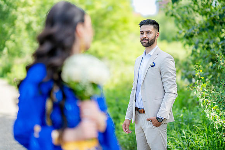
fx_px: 531
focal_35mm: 85
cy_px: 75
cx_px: 112
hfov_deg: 23.9
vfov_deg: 16.1
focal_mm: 85
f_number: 1.4
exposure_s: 1/1250
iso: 100
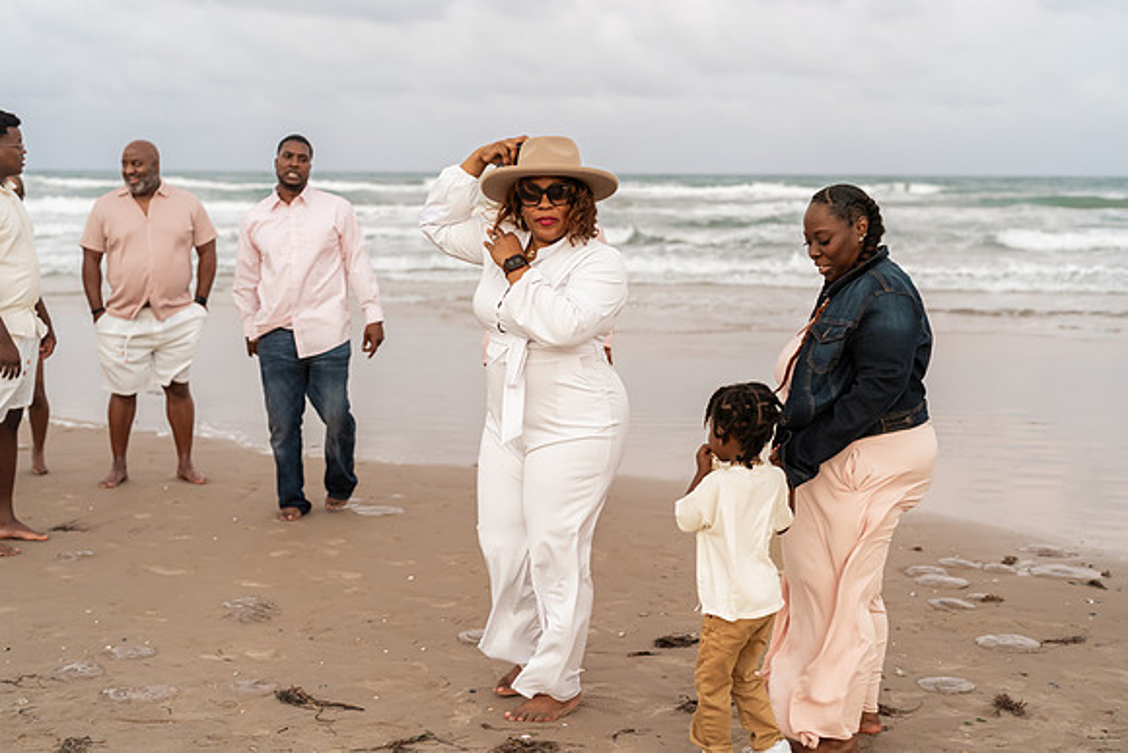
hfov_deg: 39.6
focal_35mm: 50
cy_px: 376
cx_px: 564
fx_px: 1567
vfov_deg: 27.0
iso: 1000
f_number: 2.8
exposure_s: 1/200
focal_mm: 50
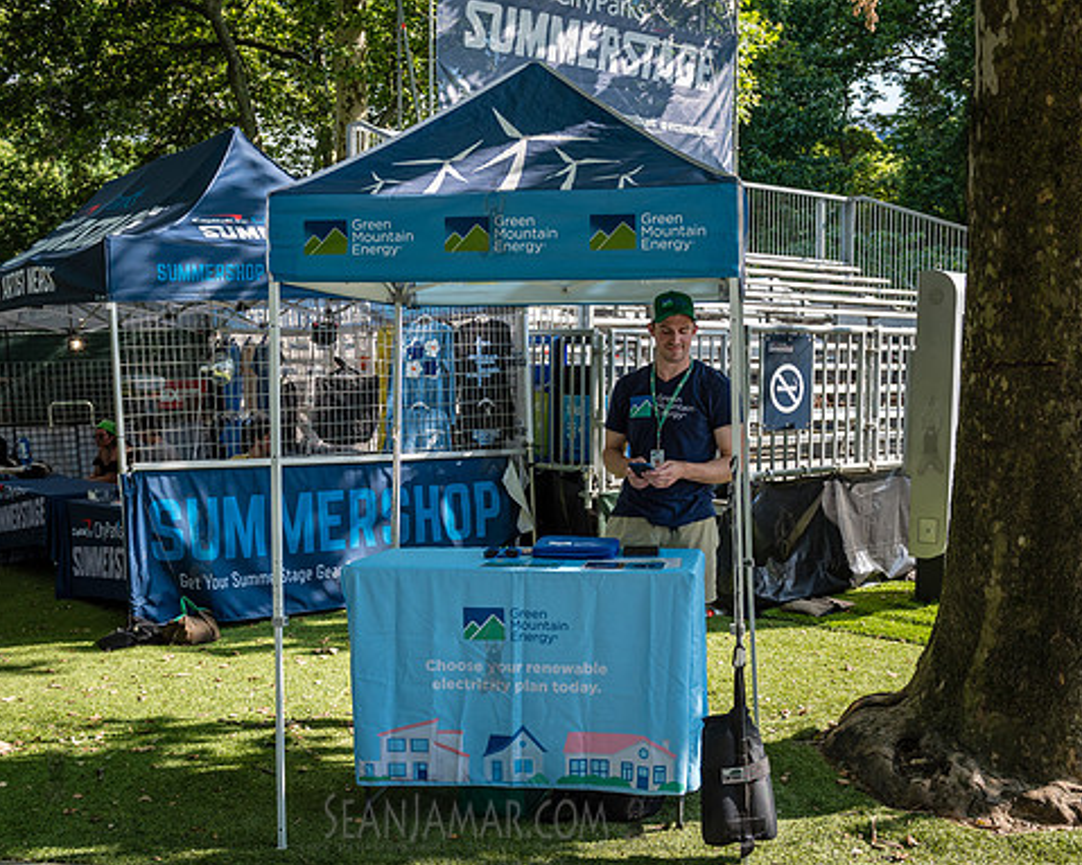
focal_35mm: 41
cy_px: 477
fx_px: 1313
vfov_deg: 36.4
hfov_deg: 44.8
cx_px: 565
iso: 320
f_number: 3.5
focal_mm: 32
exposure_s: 1/1250
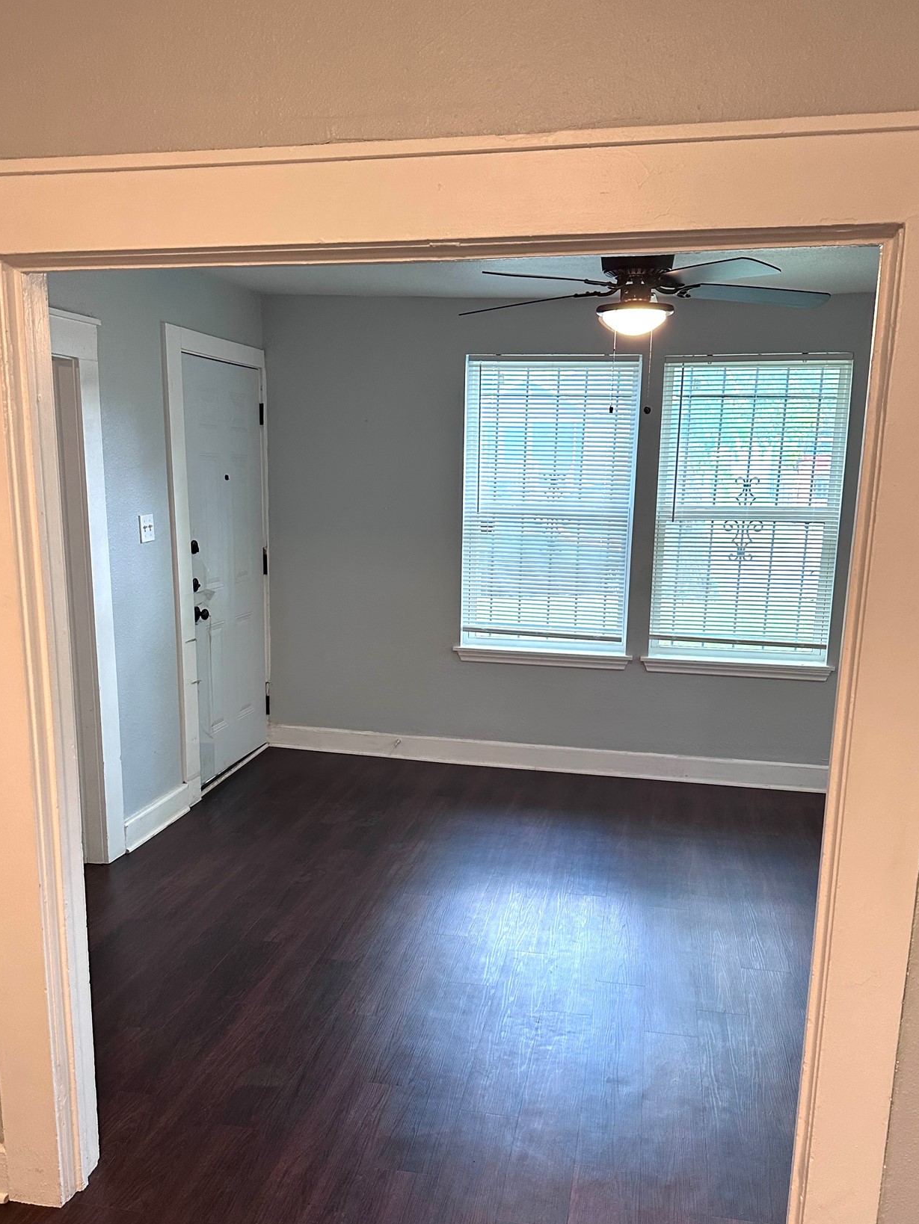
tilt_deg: -11.5
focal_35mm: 30
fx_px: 1062
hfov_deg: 46.8
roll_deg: -1.3
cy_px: 690
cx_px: 451
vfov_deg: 59.8
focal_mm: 6.86
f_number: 1.78
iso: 320
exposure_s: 1/60
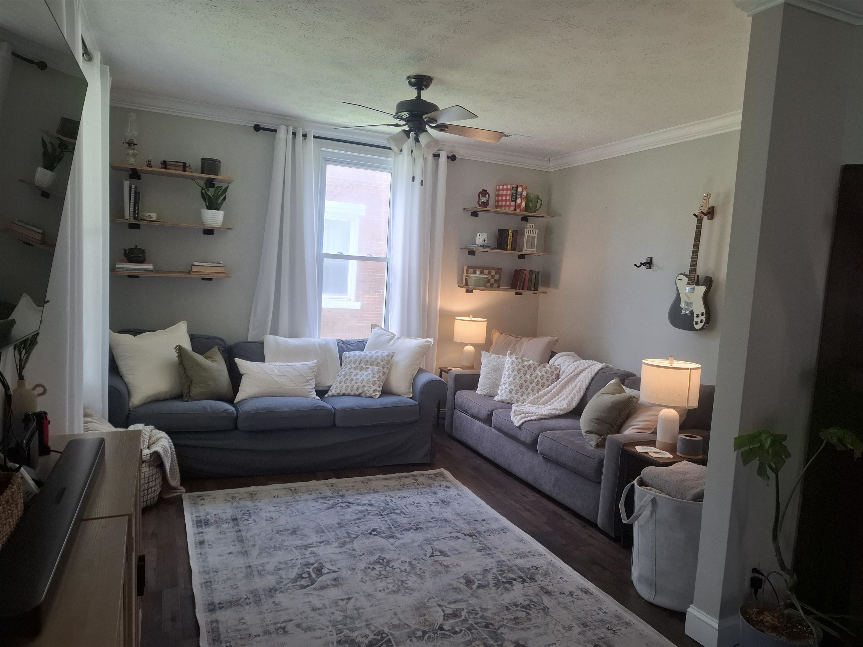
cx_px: 432
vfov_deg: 58.9
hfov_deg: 73.9
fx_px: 573
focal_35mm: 23
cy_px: 324
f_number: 1.8
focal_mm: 5.54
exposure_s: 1/120
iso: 160
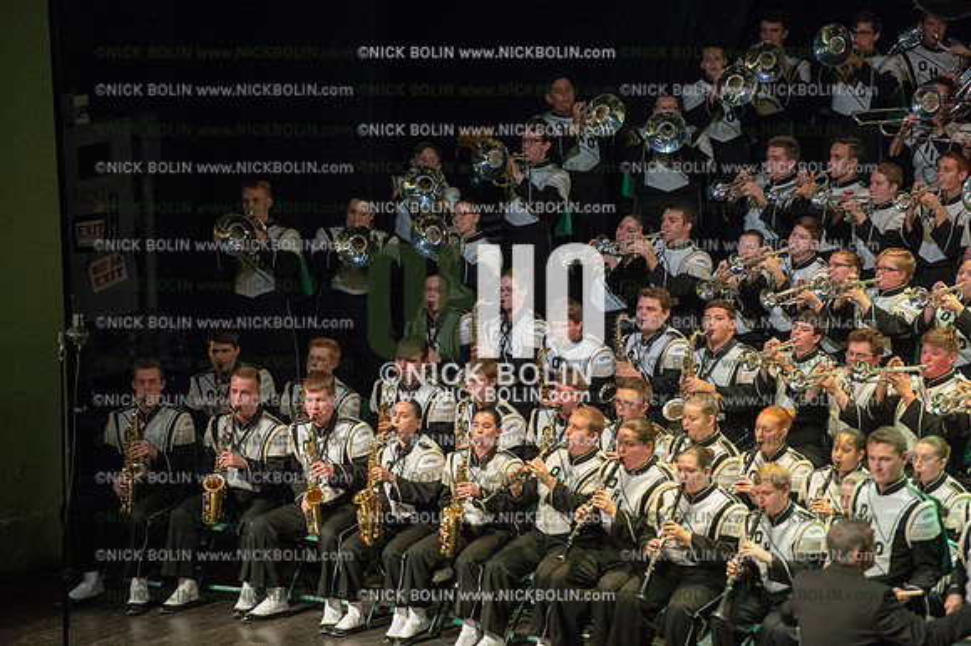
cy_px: 323
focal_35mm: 200
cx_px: 486
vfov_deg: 6.9
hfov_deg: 10.3
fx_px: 5391
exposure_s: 1/640
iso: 8000
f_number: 2.8
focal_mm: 200
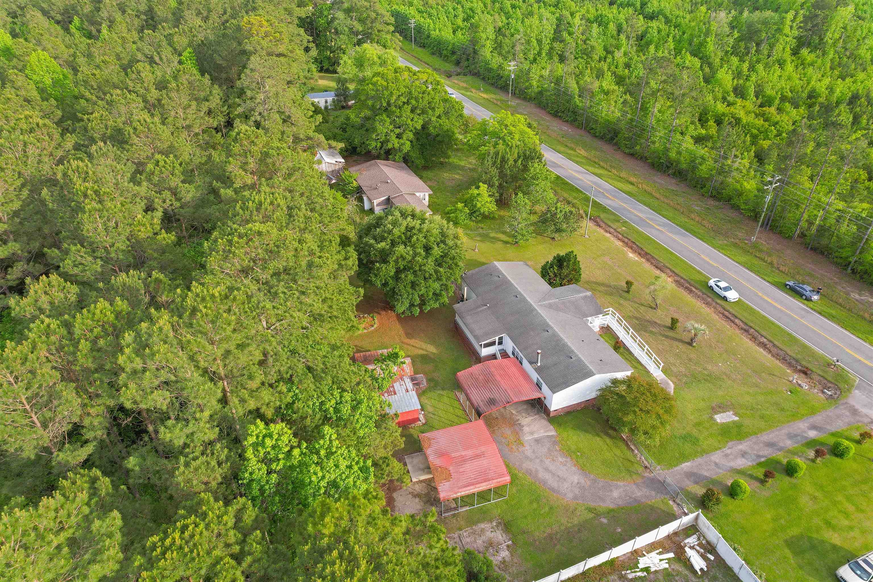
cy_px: 291
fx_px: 533
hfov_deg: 78.6
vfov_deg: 57.2
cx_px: 436
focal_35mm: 22
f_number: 2.8
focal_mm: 8.38
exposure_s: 1/80
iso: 100
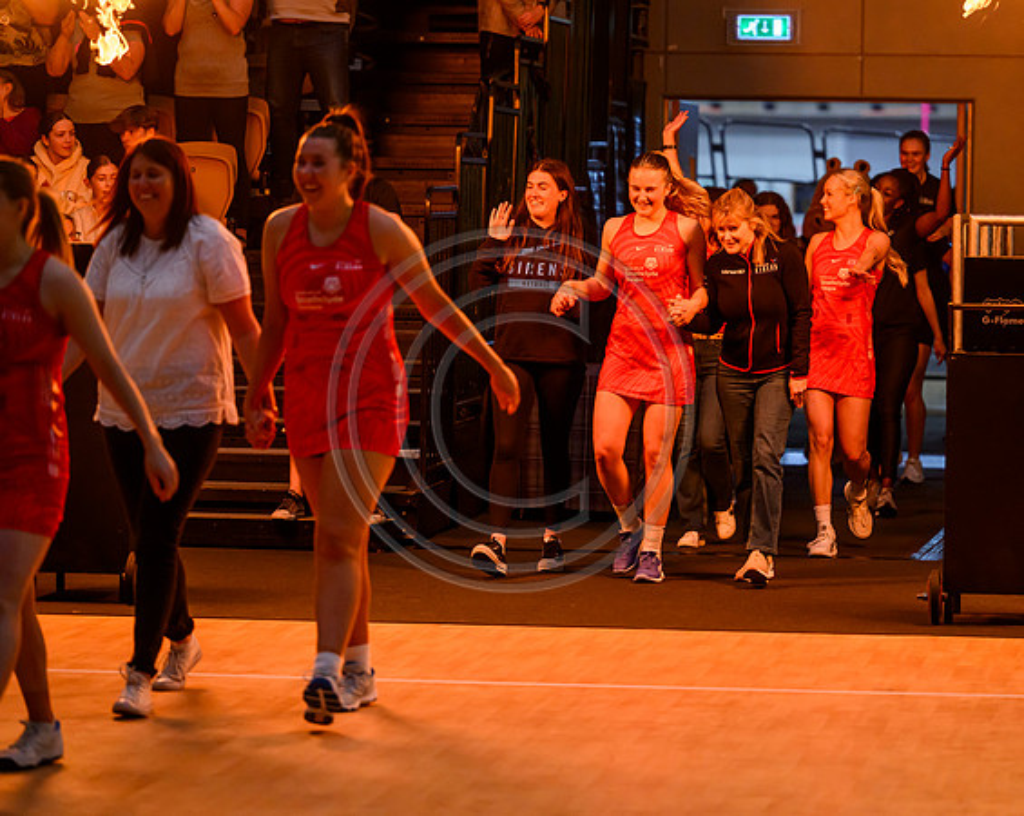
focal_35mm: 149
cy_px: 406
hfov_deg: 13.0
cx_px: 614
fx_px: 4504
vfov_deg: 10.3
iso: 4000
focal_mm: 130
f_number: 2.8
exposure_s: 1/800
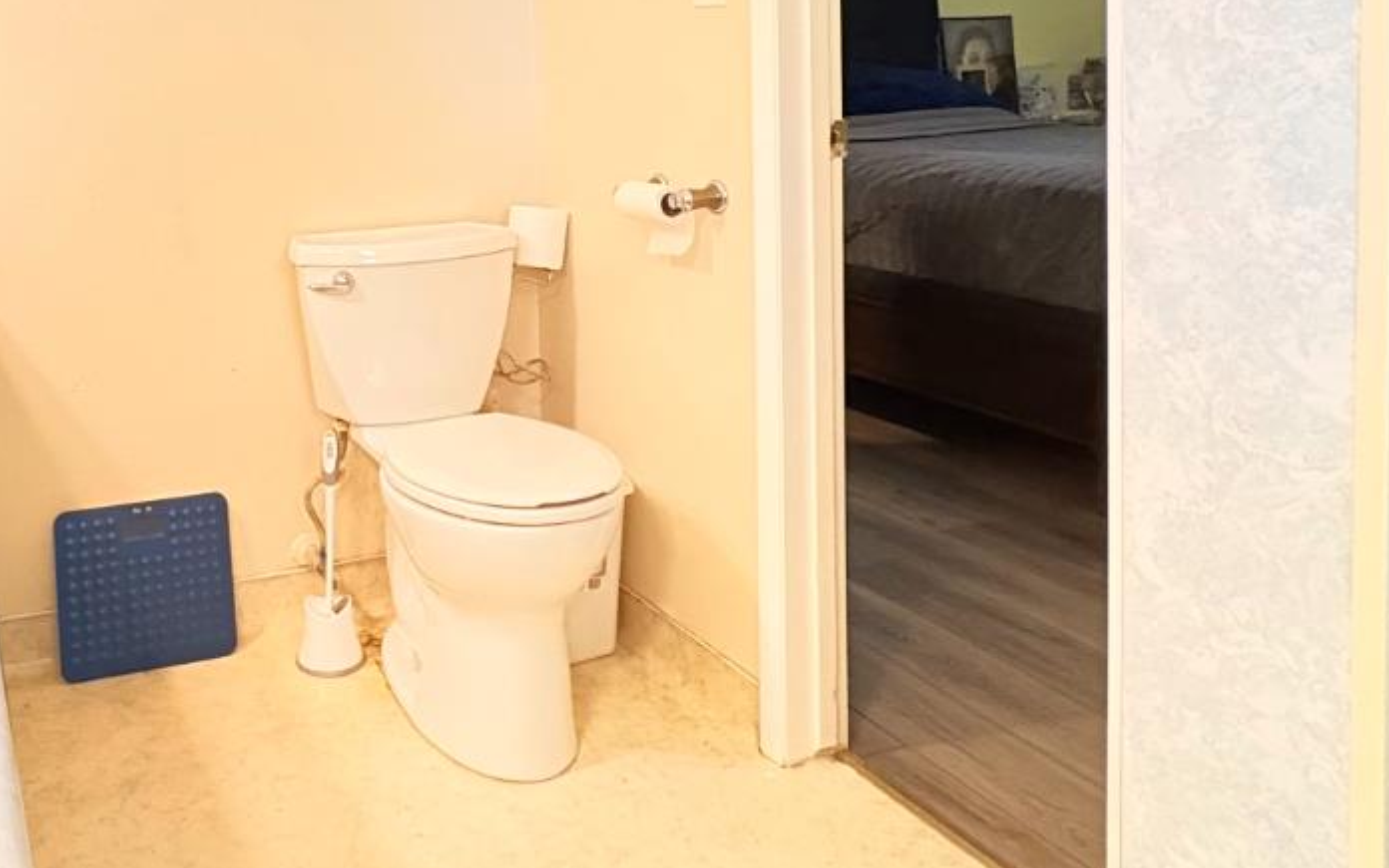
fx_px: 1211
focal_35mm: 32
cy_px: 121
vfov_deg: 37.4
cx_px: 307
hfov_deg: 56.0
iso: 1000
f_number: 2.2
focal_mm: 2.22
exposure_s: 1/40
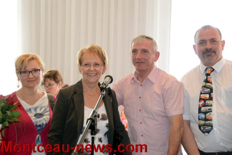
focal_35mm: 92
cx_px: 116
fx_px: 593
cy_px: 78
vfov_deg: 14.9
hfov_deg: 22.1
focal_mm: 92
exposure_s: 1/100
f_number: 5.6
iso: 1800
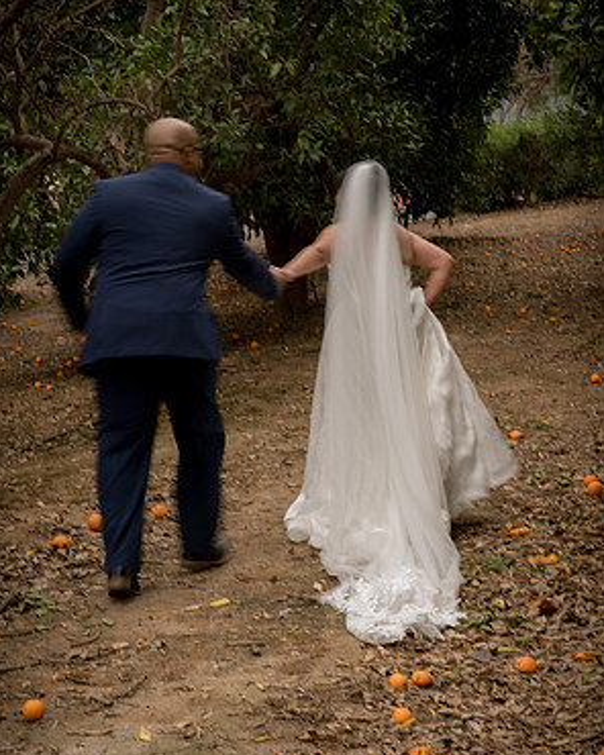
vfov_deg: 23.8
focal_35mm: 80
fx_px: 1788
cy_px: 394
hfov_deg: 19.2
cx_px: 302
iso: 640
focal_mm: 70
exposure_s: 1/25
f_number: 13
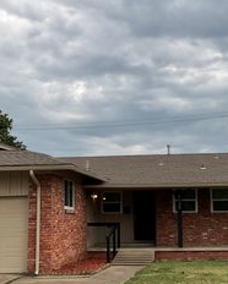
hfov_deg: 25.0
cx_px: 137
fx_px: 514
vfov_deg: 30.9
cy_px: 166
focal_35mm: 61
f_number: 1.8
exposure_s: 1/781
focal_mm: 3
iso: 16
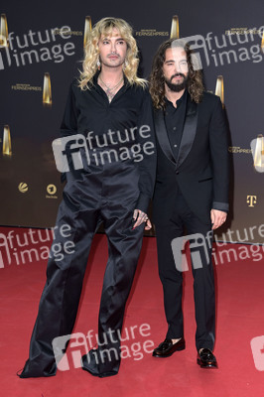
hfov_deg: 19.4
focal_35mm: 70
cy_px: 198
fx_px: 771
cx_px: 132
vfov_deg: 28.9
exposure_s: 1/250
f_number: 6.3
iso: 800
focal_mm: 70
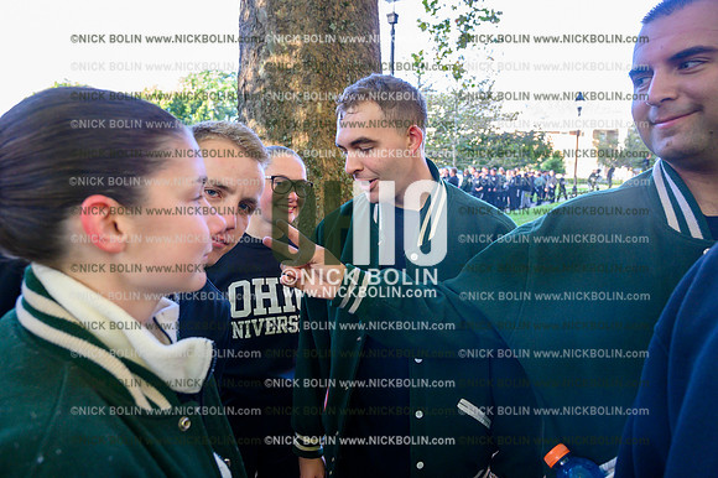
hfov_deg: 73.8
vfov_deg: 53.1
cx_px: 359
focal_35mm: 24
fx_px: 478
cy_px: 239
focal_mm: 24
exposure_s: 1/320
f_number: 5
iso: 4000
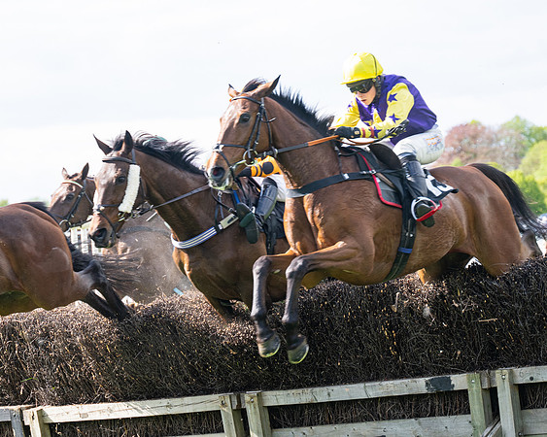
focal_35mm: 166
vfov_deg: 9.3
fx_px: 2680
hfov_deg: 11.6
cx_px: 219
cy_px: 218
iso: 200
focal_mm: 98
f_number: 4
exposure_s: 1/800
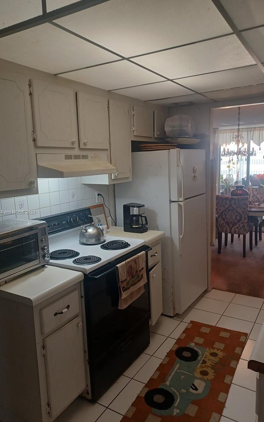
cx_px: 131
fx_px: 311
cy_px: 212
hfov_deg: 46.0
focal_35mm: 27
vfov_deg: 68.4
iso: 250
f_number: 1.8
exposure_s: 1/60
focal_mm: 4.6
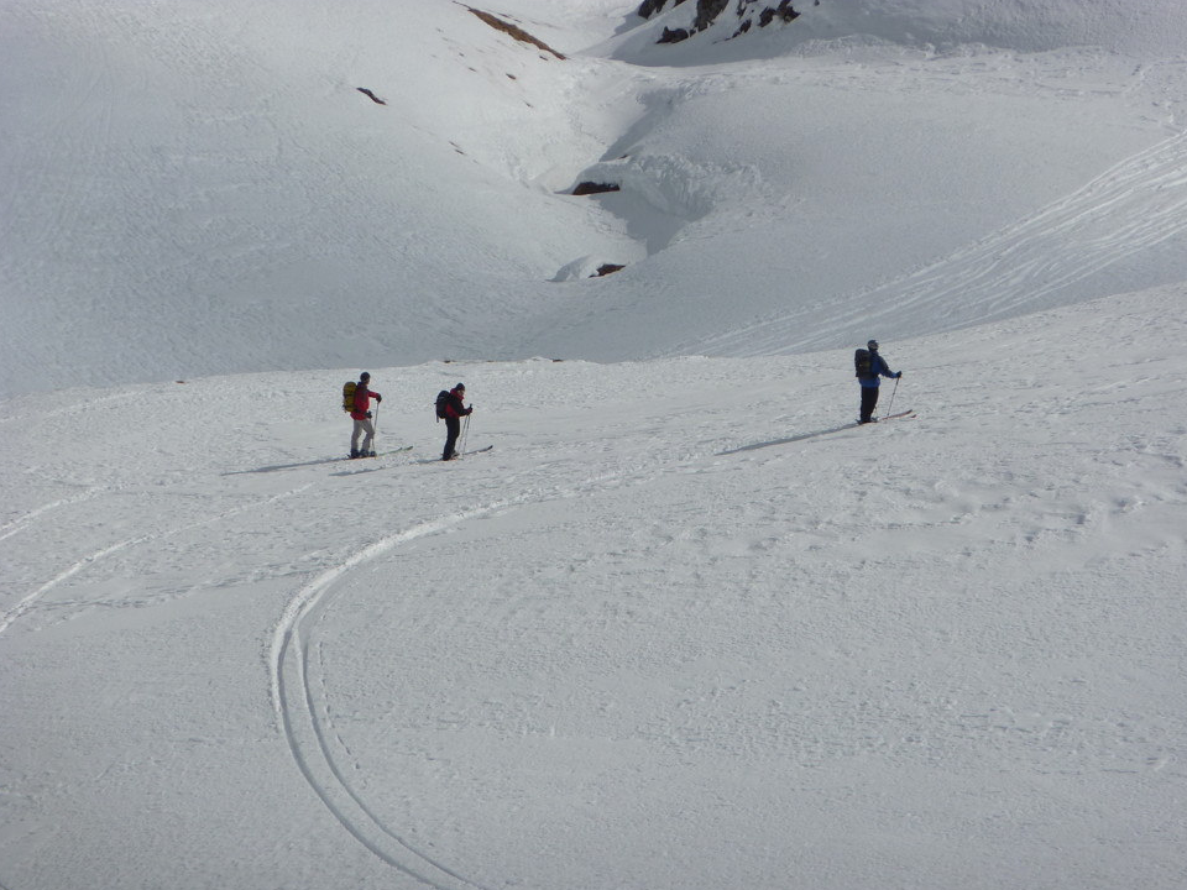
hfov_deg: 6.2
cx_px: 606
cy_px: 461
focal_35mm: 320
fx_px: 10973
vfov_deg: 4.6
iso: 80
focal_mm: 49.2
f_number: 6.3
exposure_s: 1/2000
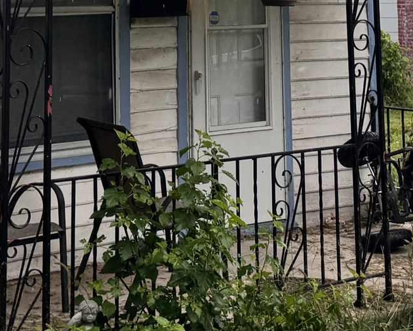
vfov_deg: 13.1
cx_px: 174
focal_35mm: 110
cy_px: -193
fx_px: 1344
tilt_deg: +6.7
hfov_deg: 17.5
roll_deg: +0.5
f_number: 1.78
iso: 80
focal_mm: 6.76
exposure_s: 1/888
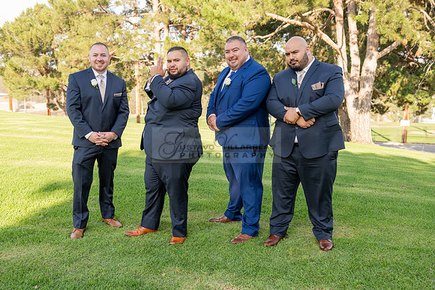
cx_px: 205
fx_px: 448
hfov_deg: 51.8
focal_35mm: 37
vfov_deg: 35.9
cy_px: 154
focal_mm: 35
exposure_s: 1/160
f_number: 4
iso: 80
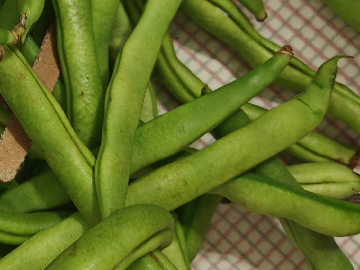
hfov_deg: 21.9
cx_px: -123
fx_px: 822
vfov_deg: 18.2
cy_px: 5
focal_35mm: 79
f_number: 1.9
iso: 1000
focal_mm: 6.67
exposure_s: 1/25
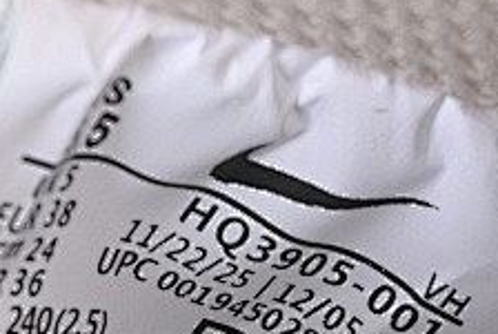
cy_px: 434
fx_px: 5000
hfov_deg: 5.7
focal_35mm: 361
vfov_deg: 3.8
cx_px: 256
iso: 160
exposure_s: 1/80
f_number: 7.1
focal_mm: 50
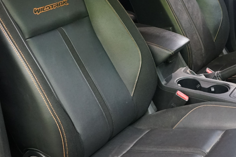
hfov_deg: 30.3
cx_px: 159
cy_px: 91
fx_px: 433
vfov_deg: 20.6
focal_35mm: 66
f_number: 5
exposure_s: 1/50
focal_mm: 28
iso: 3200
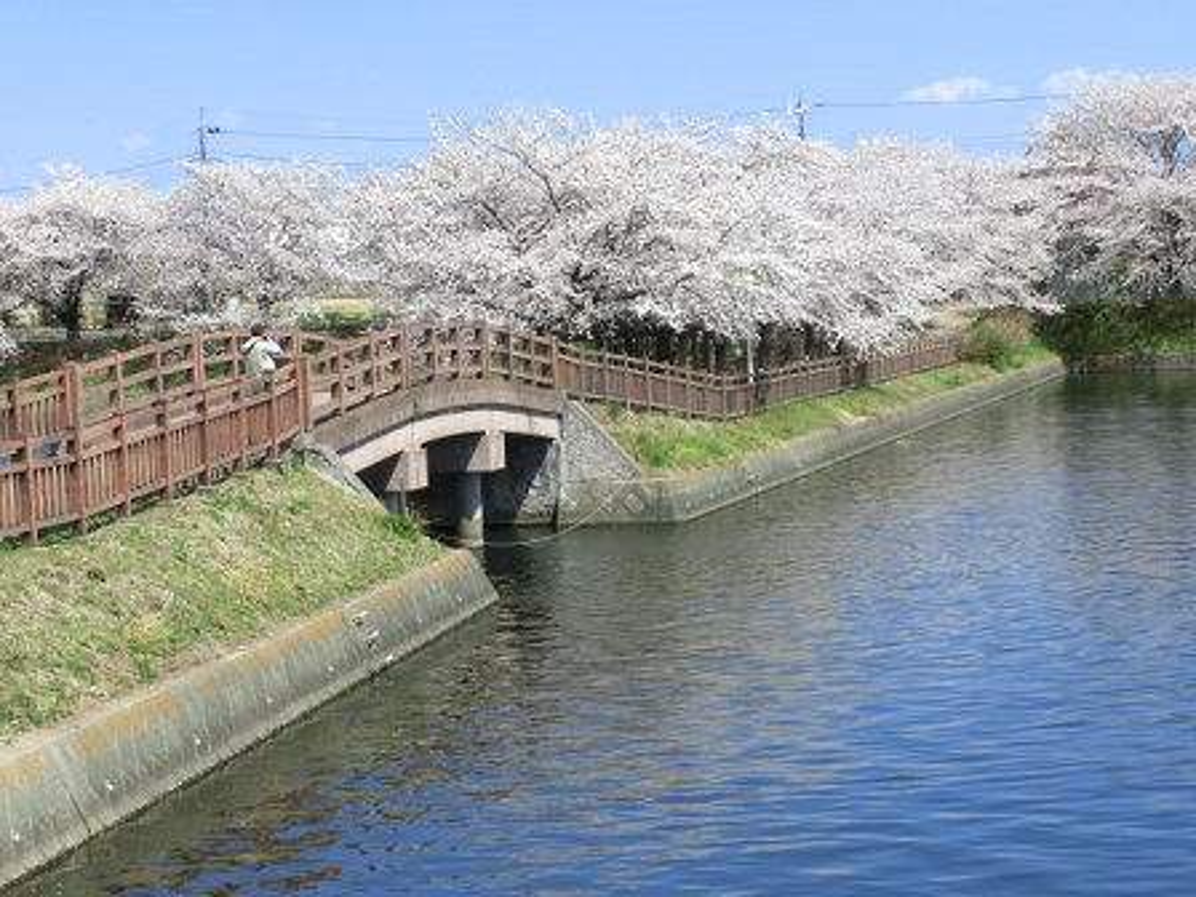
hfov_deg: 23.3
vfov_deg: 17.6
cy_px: 448
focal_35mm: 84
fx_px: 2902
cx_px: 598
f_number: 5.6
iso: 80
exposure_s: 1/400
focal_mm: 14.9
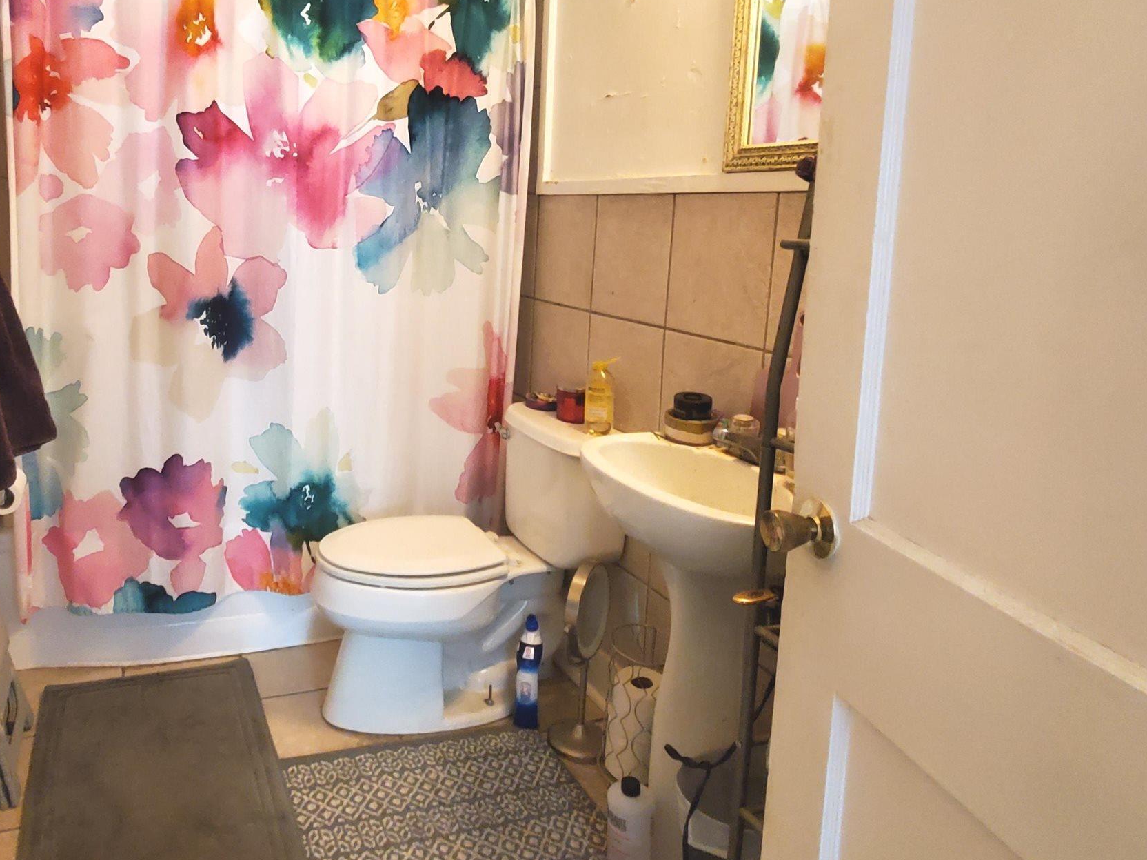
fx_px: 795
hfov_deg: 69.4
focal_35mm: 24
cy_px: 323
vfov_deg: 56.2
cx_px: 376
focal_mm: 1.8
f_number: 2.2
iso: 1000
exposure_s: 1/20
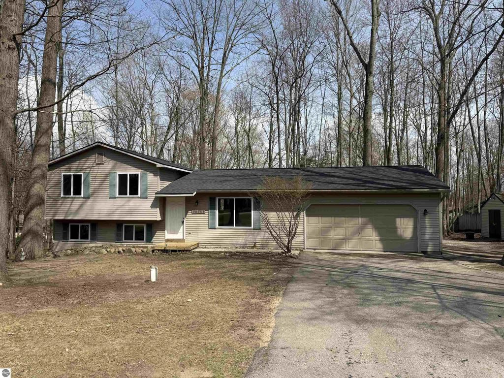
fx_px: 349
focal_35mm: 24
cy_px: 189
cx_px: 252
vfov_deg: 56.8
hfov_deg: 71.6
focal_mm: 6.76
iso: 80
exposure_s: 1/3425
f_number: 1.78
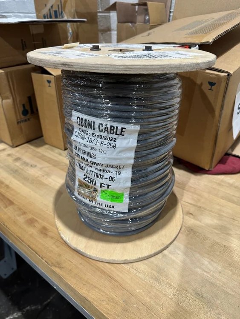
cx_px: 120
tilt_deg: -31.1
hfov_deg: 56.8
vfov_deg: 71.6
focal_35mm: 24
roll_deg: -1.7
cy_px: 160
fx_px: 222
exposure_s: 1/60
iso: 200
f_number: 1.78
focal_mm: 6.86
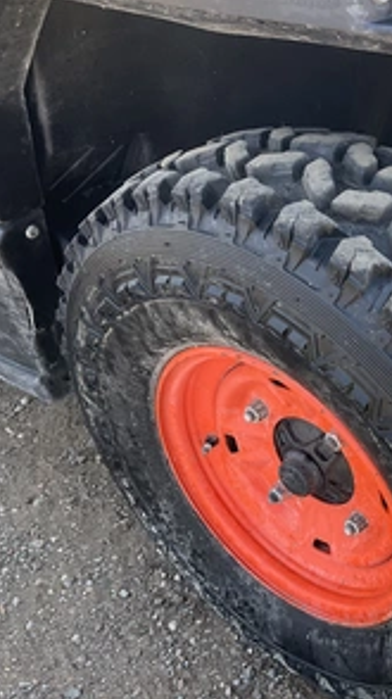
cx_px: 454
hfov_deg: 25.2
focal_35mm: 43
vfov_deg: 47.4
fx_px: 796
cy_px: 347
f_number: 1.8
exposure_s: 1/262
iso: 25
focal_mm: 3
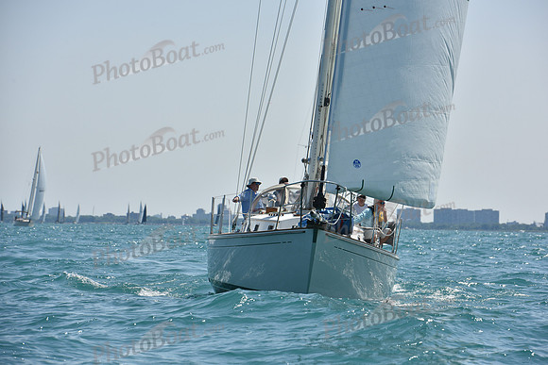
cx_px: 274
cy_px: 182
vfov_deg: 8.3
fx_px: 2512
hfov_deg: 12.4
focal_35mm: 165
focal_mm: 165
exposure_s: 1/1250
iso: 250
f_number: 8
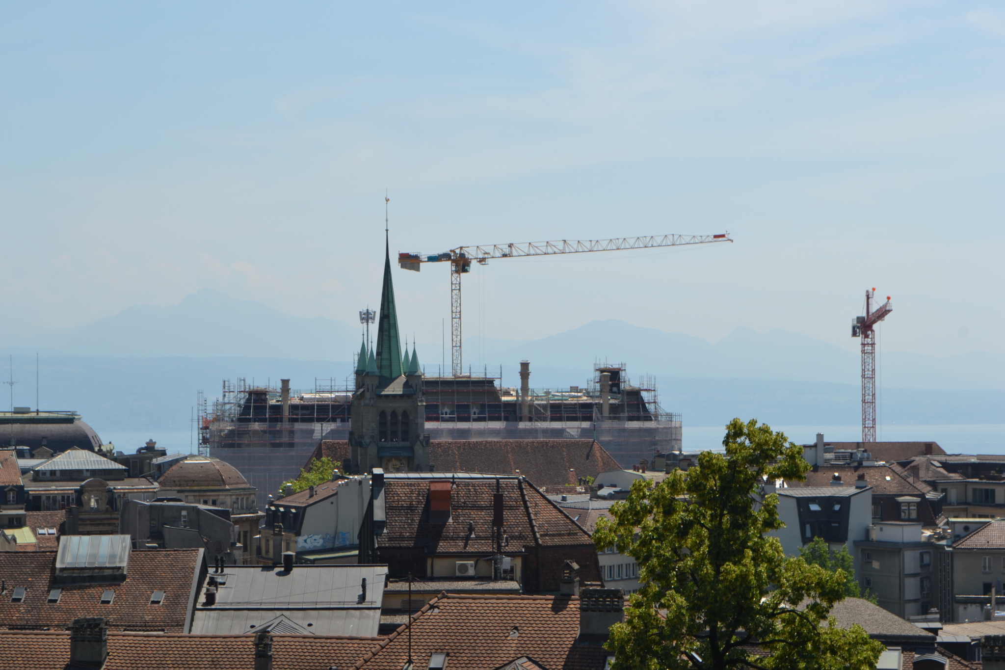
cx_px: 502
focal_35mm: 78
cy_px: 335
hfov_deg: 26.0
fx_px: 2177
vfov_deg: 17.5
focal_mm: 52
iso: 100
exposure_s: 1/200
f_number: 13
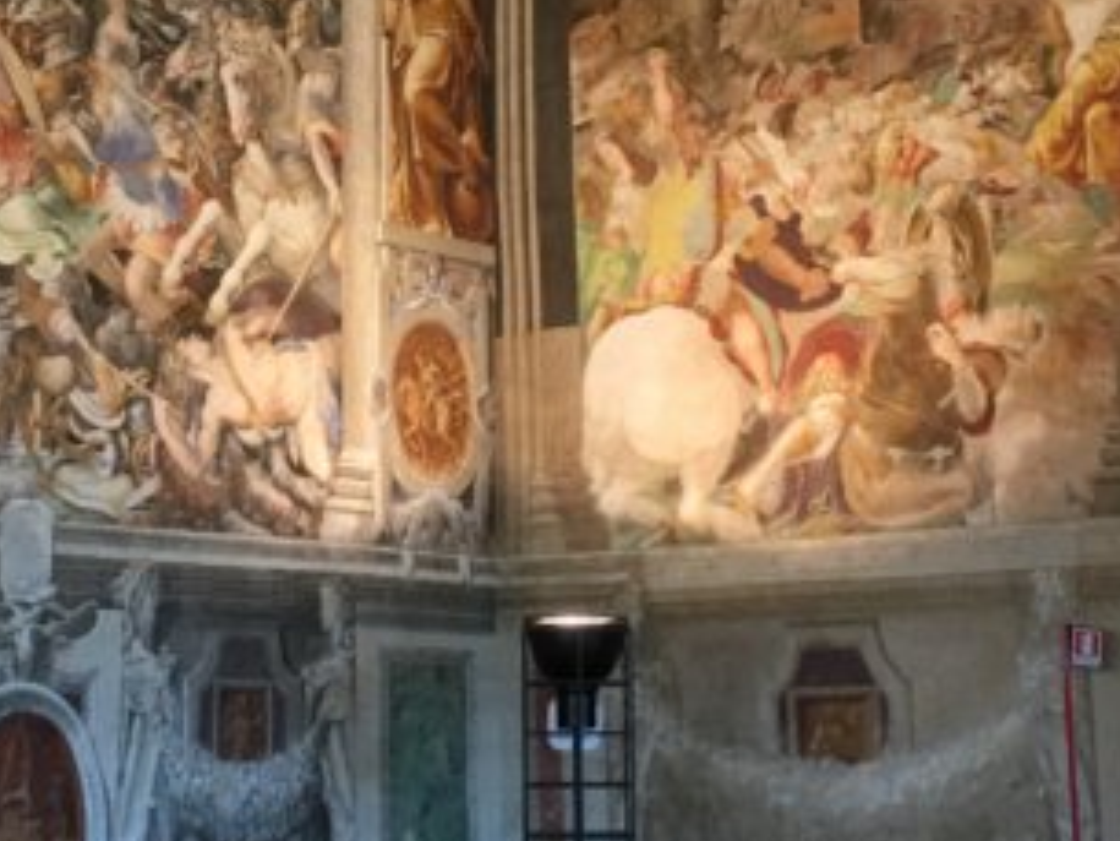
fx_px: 2460
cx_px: 448
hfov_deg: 25.6
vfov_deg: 19.3
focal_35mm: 76
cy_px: 206
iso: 64
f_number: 2.2
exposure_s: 1/33
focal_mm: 4.15
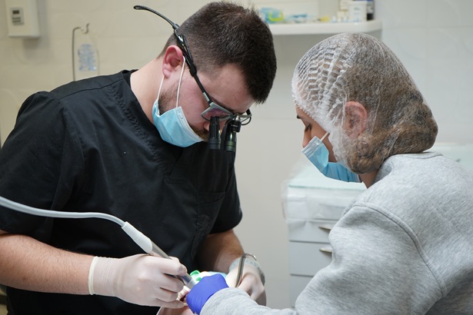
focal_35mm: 54
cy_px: 158
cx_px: 236
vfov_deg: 25.1
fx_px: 709
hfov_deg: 36.9
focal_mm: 54
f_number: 5
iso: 800
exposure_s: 1/160
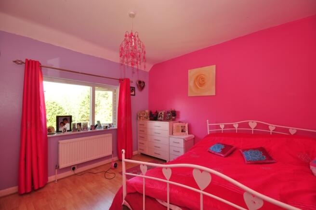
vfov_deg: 77.2
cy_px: 105
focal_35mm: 15
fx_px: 132
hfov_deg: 100.4
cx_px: 158
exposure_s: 1/6
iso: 200
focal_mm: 10
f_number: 11
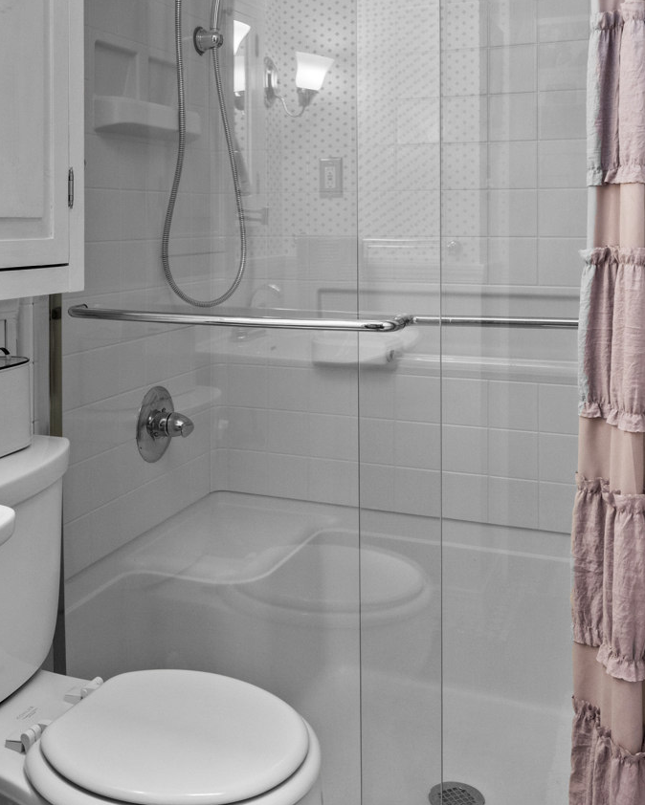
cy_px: 203
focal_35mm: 39
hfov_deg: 38.1
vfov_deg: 45.3
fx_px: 930
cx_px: 258
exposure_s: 1/3
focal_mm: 14
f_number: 9
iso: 320
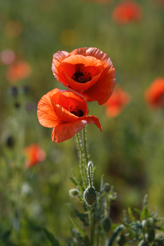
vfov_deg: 19.5
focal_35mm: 105
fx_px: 717
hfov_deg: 13.0
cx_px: 82
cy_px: 123
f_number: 5
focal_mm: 105
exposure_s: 1/200
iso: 50
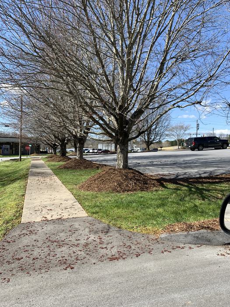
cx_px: 115
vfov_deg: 67.3
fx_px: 230
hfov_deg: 53.1
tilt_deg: +0.1
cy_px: 154
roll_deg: -1.6
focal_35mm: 26
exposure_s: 1/1235
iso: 25
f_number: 1.8
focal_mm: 4.25
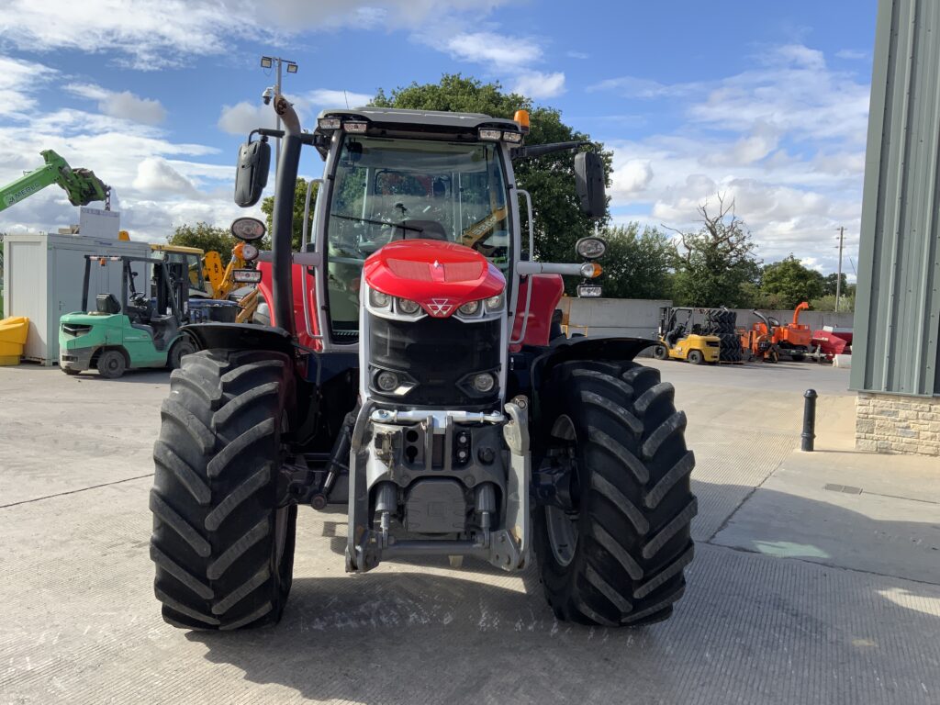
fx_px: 787
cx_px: 470
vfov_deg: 48.2
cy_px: 352
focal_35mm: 29
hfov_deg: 61.7
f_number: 1.8
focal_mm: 3
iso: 16
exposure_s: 1/1168
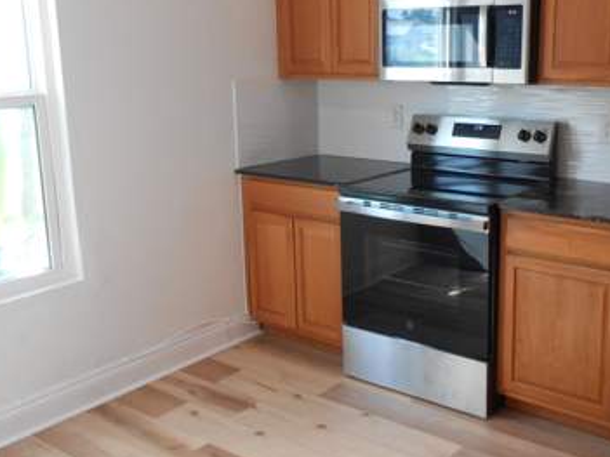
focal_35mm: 41
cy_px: 192
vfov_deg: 35.0
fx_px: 722
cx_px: 396
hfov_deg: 45.2
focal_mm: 5.3
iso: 160
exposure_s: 1/30
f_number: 3.8
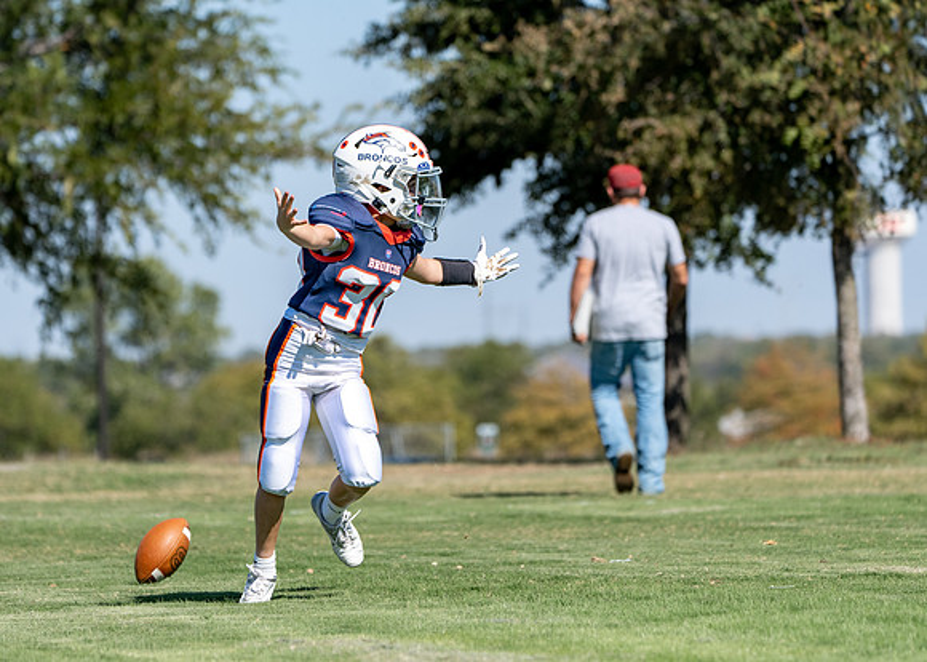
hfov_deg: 7.0
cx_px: 359
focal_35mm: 290
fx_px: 7624
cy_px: 347
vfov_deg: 5.0
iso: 250
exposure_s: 1/1600
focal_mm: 232
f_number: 5.6
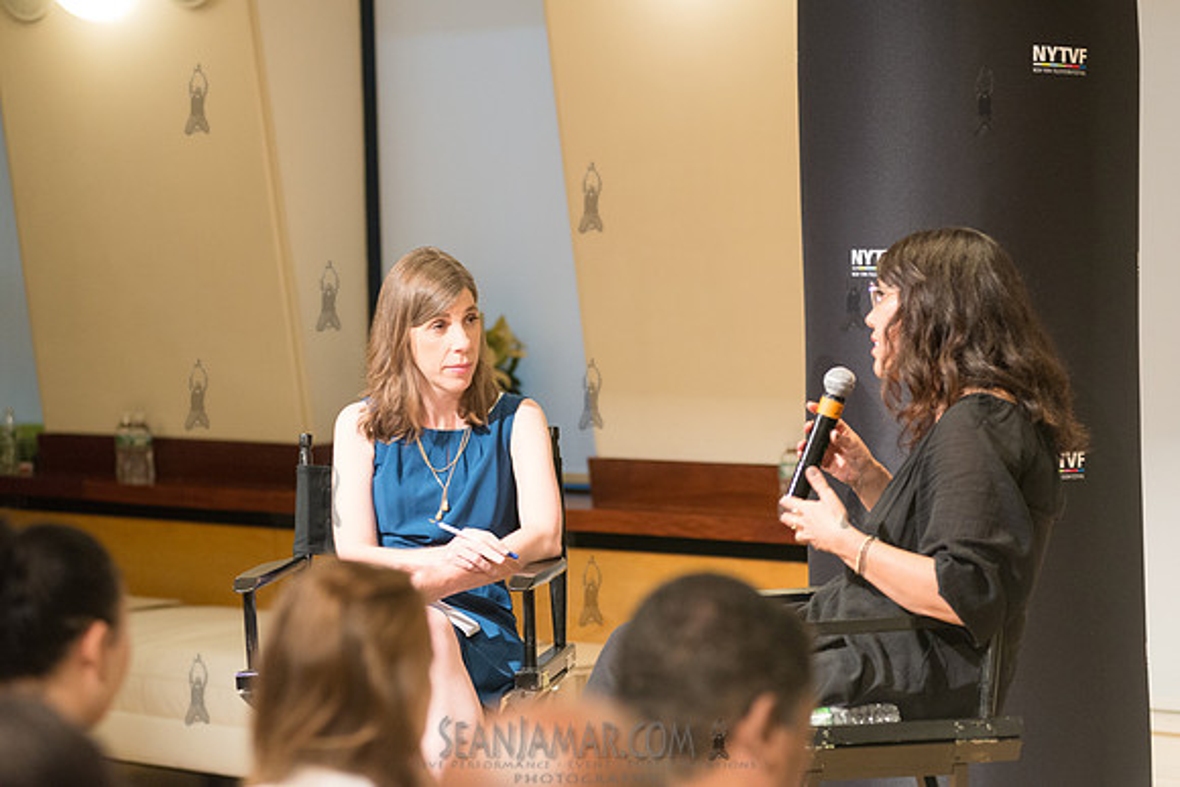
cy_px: 394
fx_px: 3934
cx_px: 590
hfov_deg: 17.1
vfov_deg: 11.4
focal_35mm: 120
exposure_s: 1/125
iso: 2500
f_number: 4
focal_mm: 120
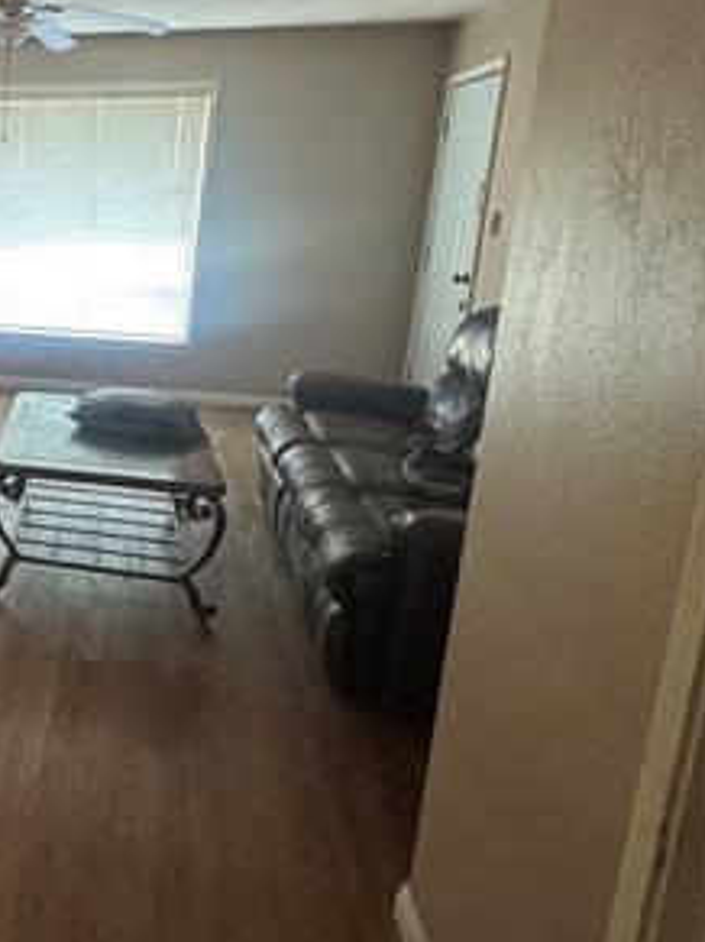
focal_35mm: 37
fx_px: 1005
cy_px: 376
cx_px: -213
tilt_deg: -11.8
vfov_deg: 49.8
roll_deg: -0.3
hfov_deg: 30.4
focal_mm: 2.22
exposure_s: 1/60
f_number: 2.2
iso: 800
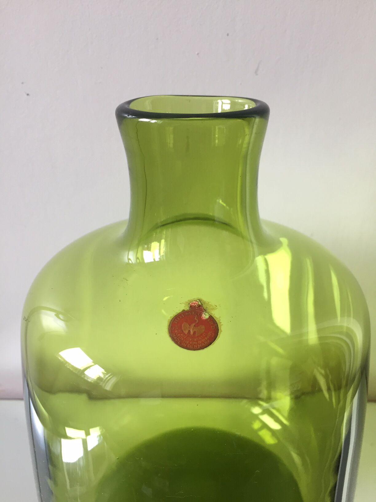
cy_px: 251
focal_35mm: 29
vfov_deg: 61.7
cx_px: 188
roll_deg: +2.0
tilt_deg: -28.6
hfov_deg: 48.2
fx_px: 420
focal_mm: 4.15
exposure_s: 1/33
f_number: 2.2
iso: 40
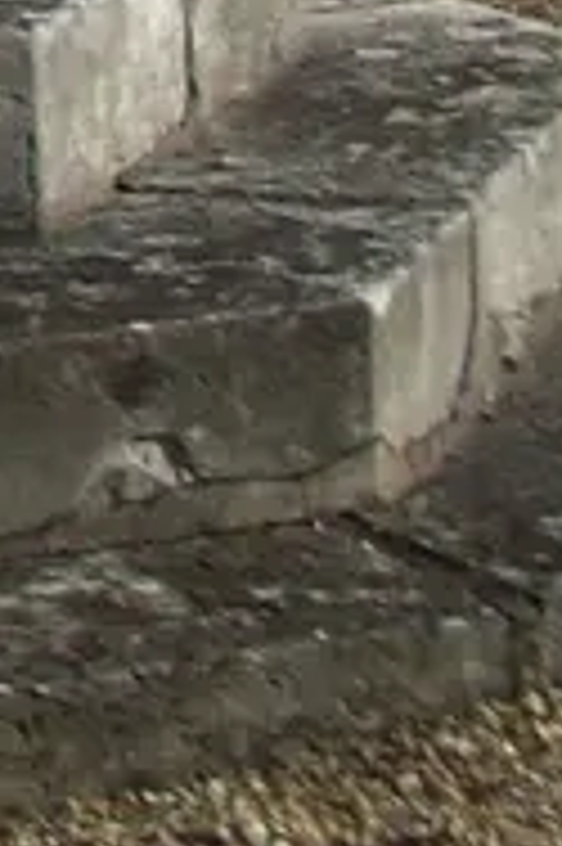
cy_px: -1696
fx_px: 6146
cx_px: -958
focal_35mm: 262
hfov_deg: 5.0
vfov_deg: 7.0
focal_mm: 6.2
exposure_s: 1/407
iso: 80
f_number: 5.6
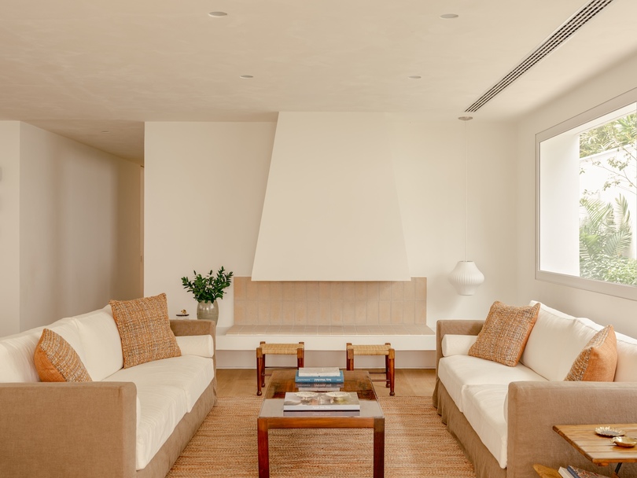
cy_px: 239
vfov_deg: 36.0
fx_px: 736
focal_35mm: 40
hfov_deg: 46.8
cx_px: 318
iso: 200
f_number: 9
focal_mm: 50.8
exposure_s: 1/6
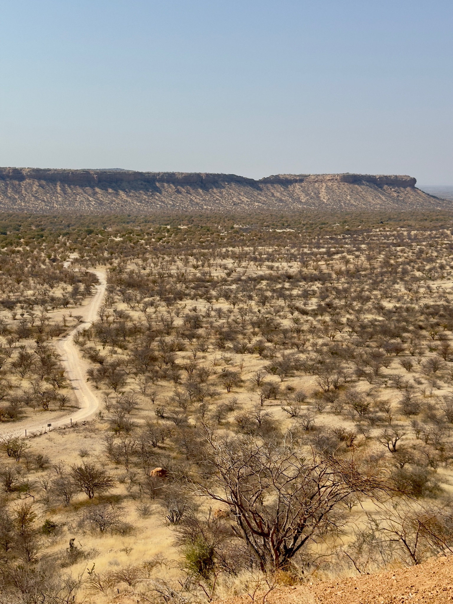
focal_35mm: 48
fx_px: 838
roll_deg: -0.7
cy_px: 302
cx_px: 226
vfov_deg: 39.7
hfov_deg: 30.3
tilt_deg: -8.5
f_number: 1.78
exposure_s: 1/5848
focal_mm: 6.76
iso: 64
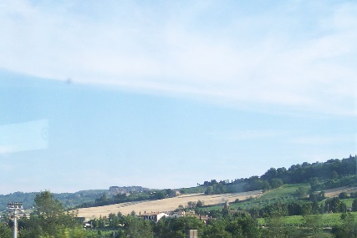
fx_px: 734
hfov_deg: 27.1
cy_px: 185
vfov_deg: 18.3
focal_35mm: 74
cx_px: 105
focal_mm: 8
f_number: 2.8
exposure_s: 1/350
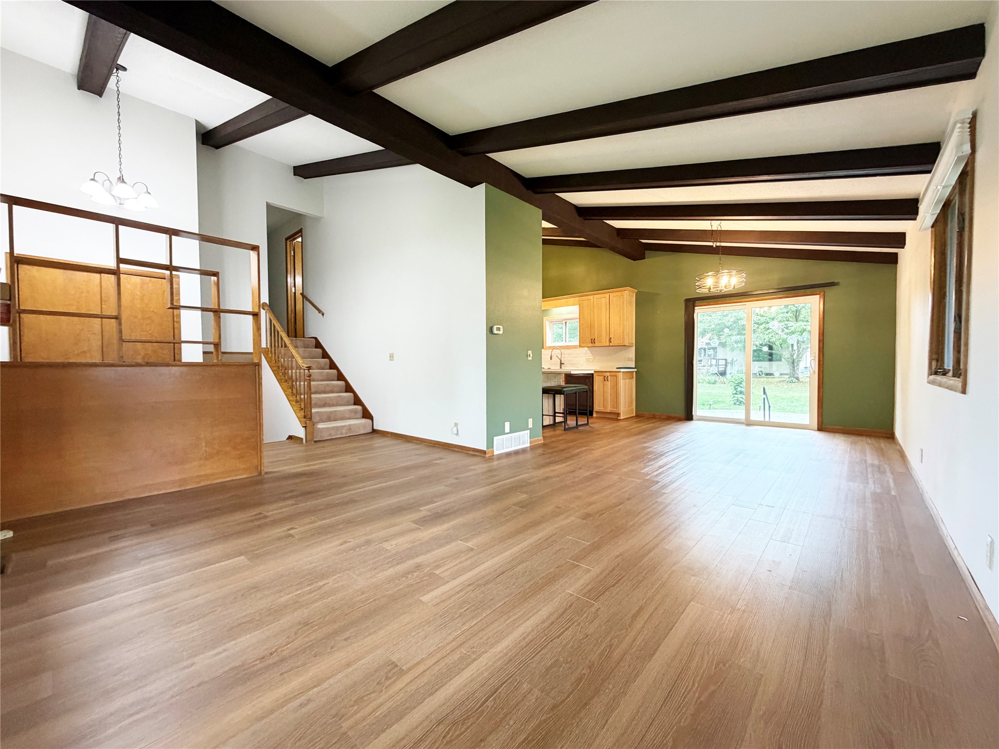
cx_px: 500
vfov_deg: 85.7
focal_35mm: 14
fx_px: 404
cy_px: 374
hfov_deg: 102.1
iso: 320
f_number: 2.2
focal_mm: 2.22
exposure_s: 1/60
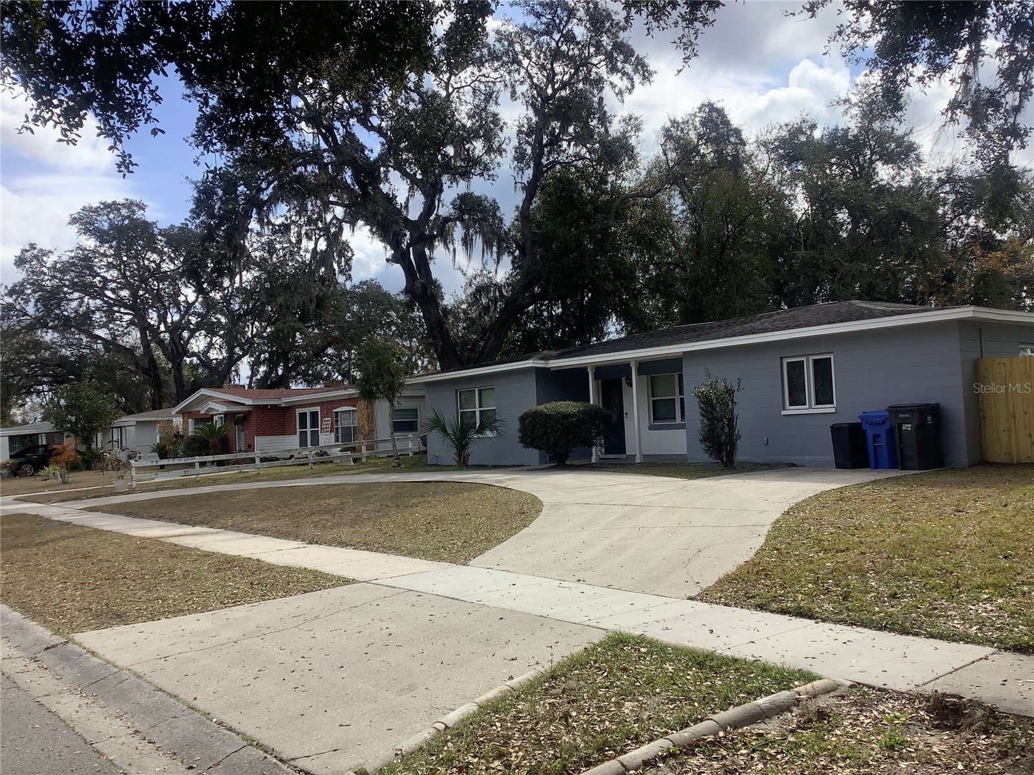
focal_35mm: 31
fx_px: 926
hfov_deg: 58.4
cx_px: 517
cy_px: 388
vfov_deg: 45.4
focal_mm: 3.3
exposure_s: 1/1087
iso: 25
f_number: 2.4
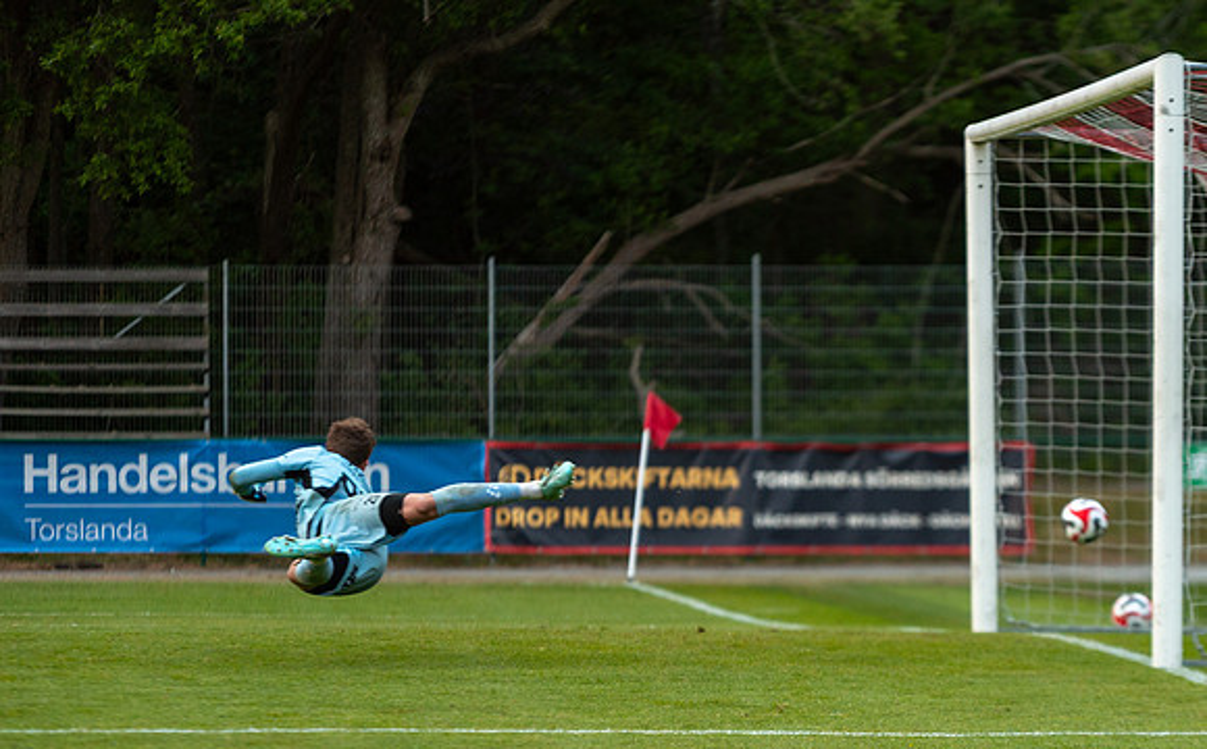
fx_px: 8683
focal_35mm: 264
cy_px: 541
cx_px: 814
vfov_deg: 4.9
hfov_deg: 7.9
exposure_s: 1/800
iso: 800
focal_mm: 185
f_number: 3.2
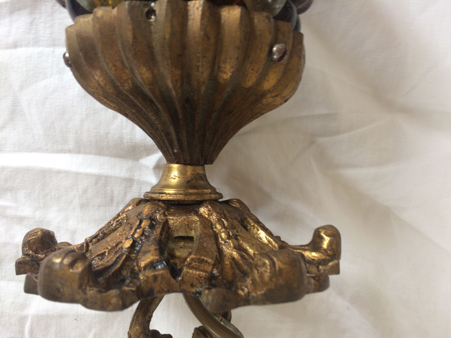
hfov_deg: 61.7
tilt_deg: -85.9
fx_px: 378
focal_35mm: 29
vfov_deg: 48.2
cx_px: 226
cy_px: 169
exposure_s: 1/50
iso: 32
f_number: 2.2
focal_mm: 4.15
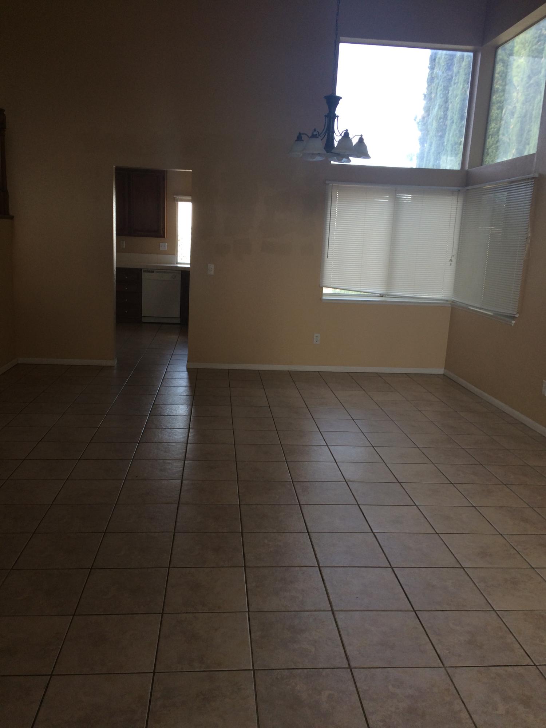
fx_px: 610
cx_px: 273
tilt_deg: -12.7
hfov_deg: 48.2
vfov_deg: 61.7
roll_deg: -1.8
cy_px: 364
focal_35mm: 29
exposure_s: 1/60
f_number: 2.2
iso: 40
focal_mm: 4.15
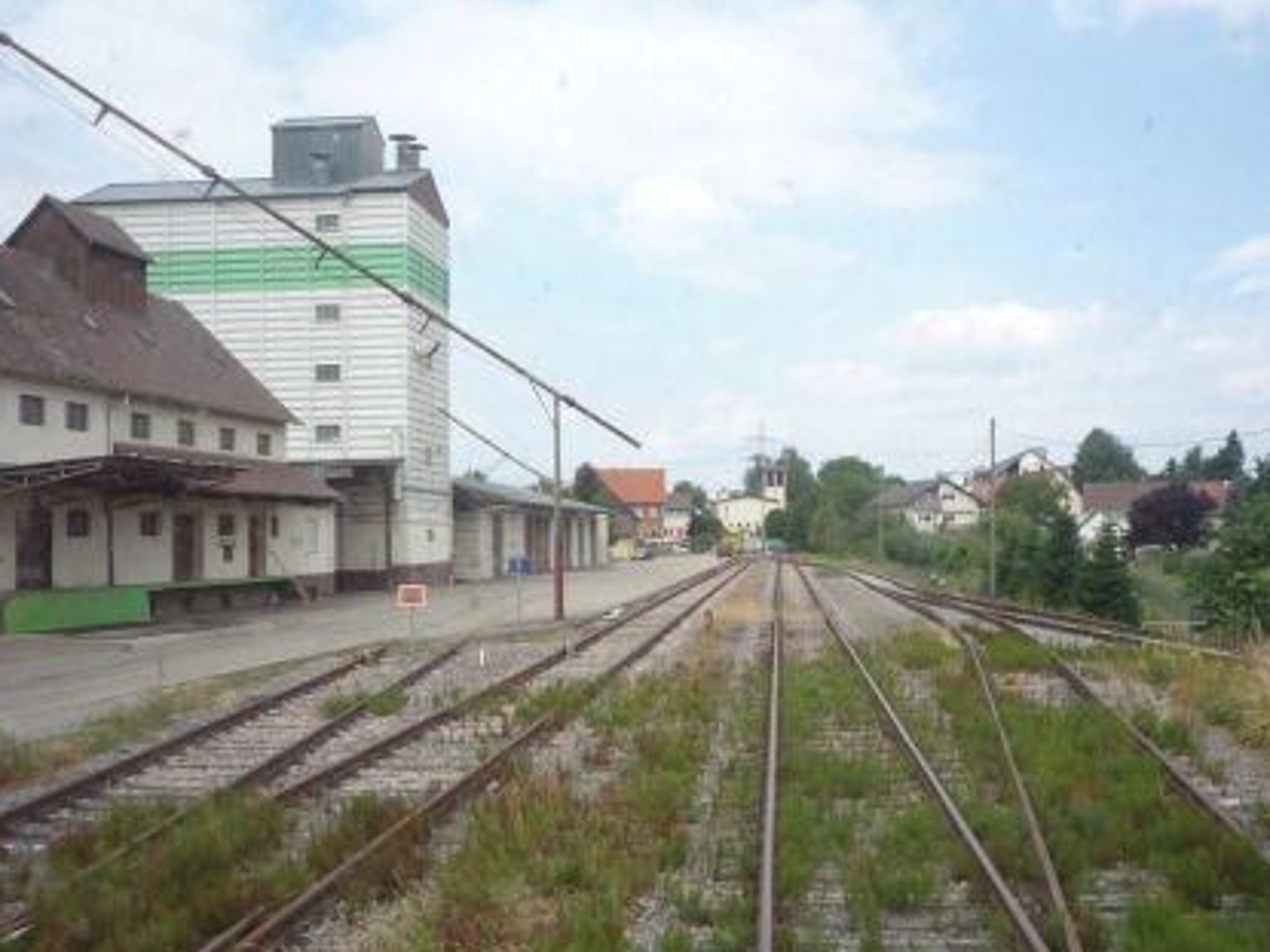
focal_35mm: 37
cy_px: 539
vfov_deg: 38.6
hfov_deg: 50.1
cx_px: 701
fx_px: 1357
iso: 100
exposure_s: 1/400
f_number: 4.5
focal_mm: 5.2
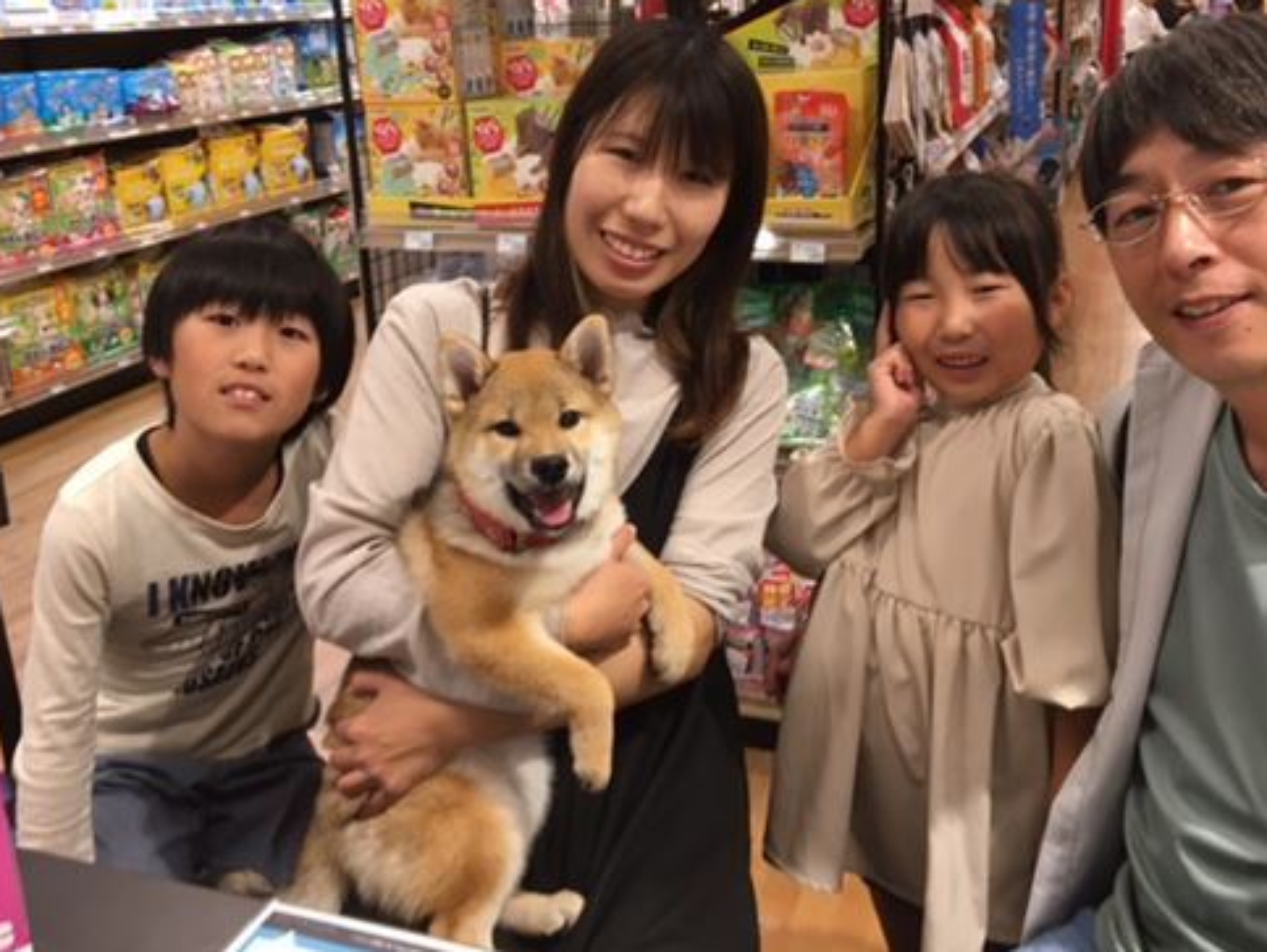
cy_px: 372
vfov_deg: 39.5
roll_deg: +1.9
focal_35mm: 36
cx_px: 674
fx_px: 1319
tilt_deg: -14.3
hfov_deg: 51.3
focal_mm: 4.15
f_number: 2.2
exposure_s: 1/30
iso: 64
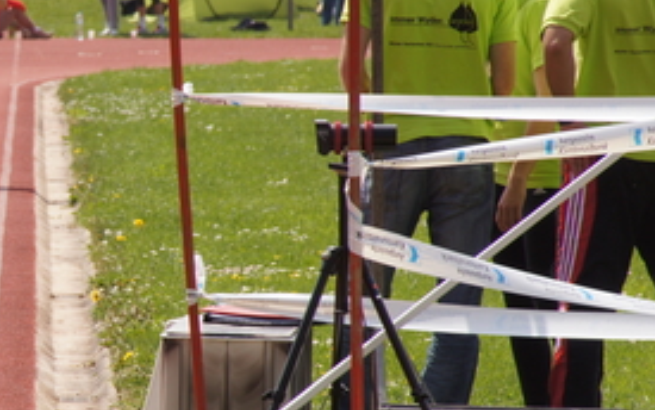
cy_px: 206
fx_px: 11248
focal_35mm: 630
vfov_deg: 2.1
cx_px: 17
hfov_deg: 3.3
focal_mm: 210
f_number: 13
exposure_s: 1/160
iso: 100
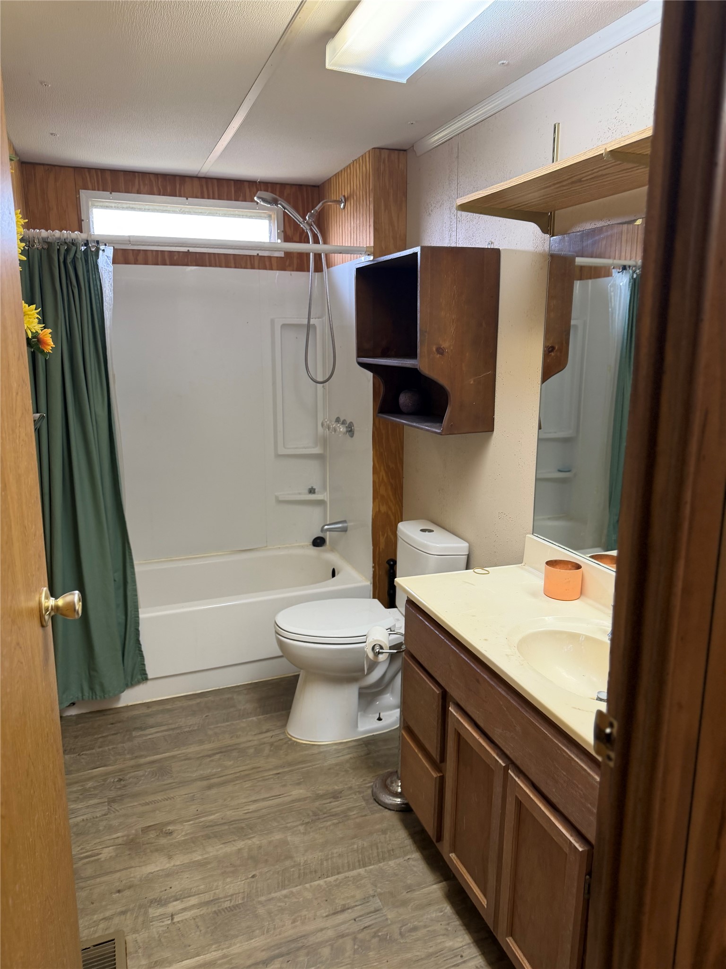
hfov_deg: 56.8
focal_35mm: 24
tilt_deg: -12.6
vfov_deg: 71.6
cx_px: 363
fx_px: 671
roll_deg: -0.6
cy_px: 484
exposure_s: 1/60
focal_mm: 6.76
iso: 160
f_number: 1.78
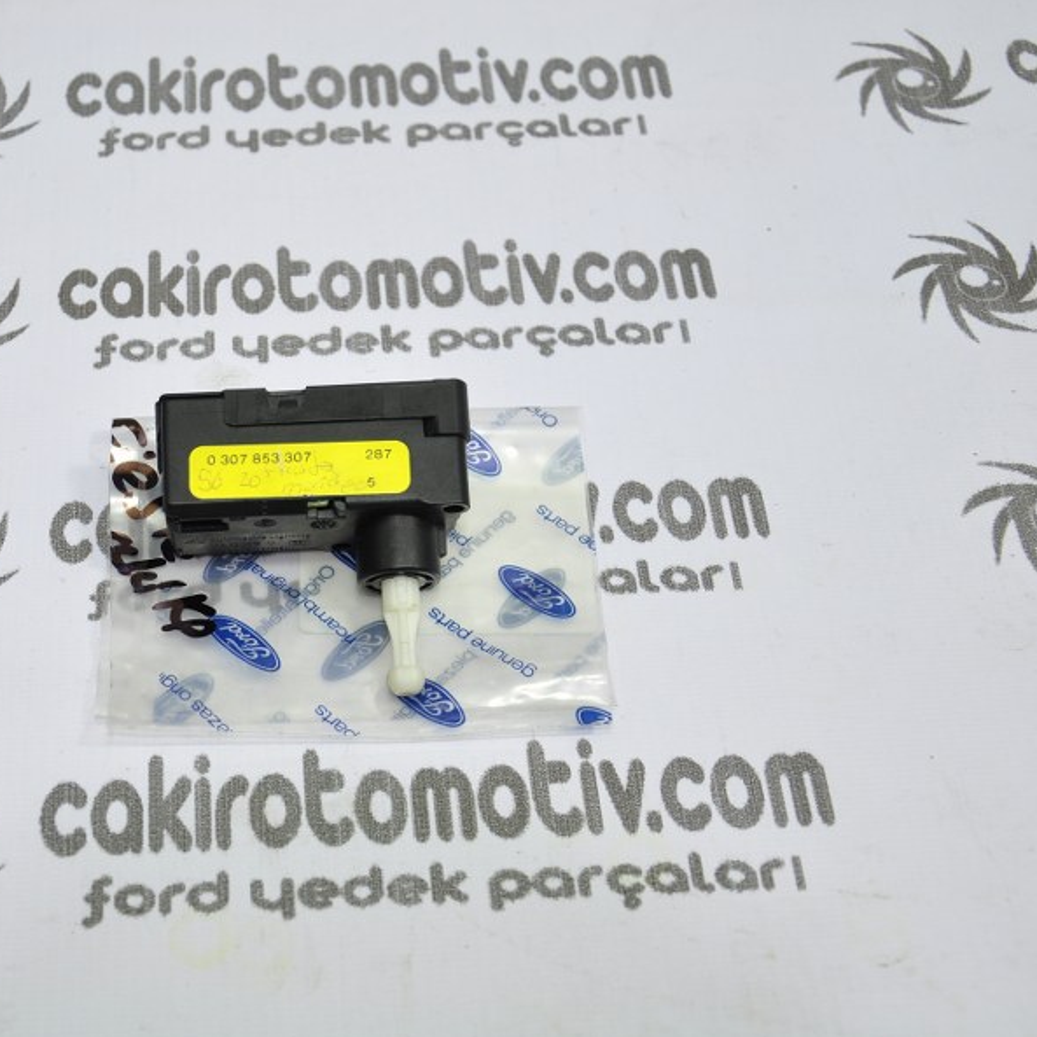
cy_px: 521
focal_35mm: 58
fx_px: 1966
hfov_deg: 29.3
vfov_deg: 29.6
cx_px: 313
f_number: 4.5
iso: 200
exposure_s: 1/30
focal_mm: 30
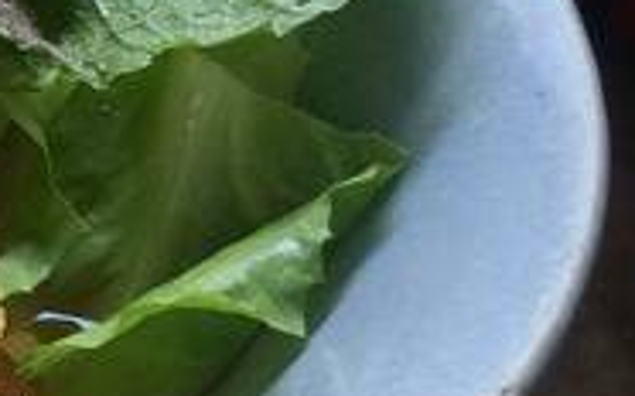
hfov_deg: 18.3
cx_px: -358
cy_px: 123
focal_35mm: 99
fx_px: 1712
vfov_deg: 13.2
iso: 50
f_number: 2.2
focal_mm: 4.15
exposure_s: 1/50
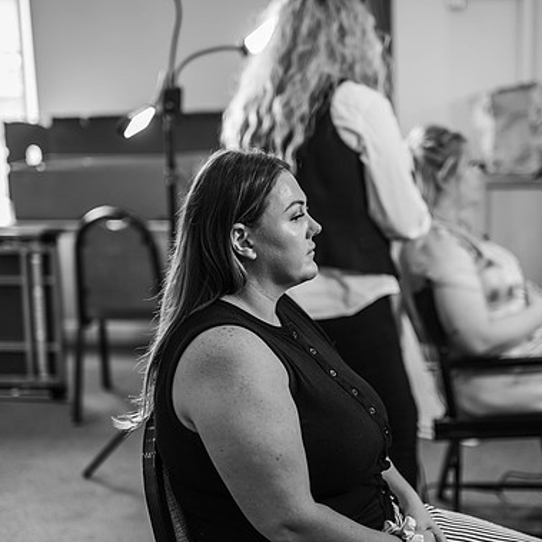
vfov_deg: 26.5
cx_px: 313
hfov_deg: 26.5
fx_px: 1151
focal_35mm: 65
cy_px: 274
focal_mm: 50
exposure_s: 1/250
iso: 400
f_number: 1.4
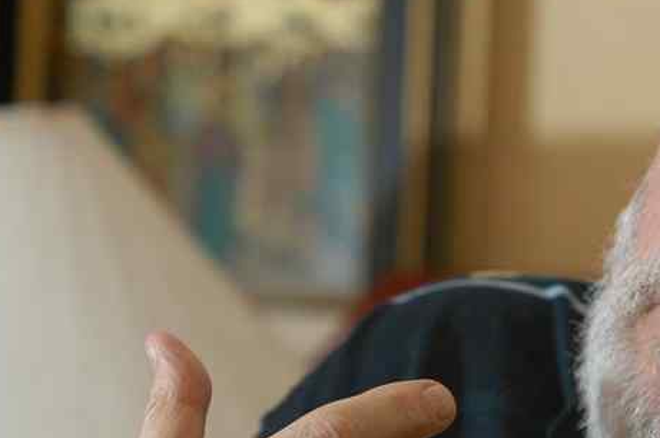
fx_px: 5364
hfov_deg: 7.0
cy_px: 321
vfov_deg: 4.7
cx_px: 491
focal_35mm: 293
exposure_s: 1/125
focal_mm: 100
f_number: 4
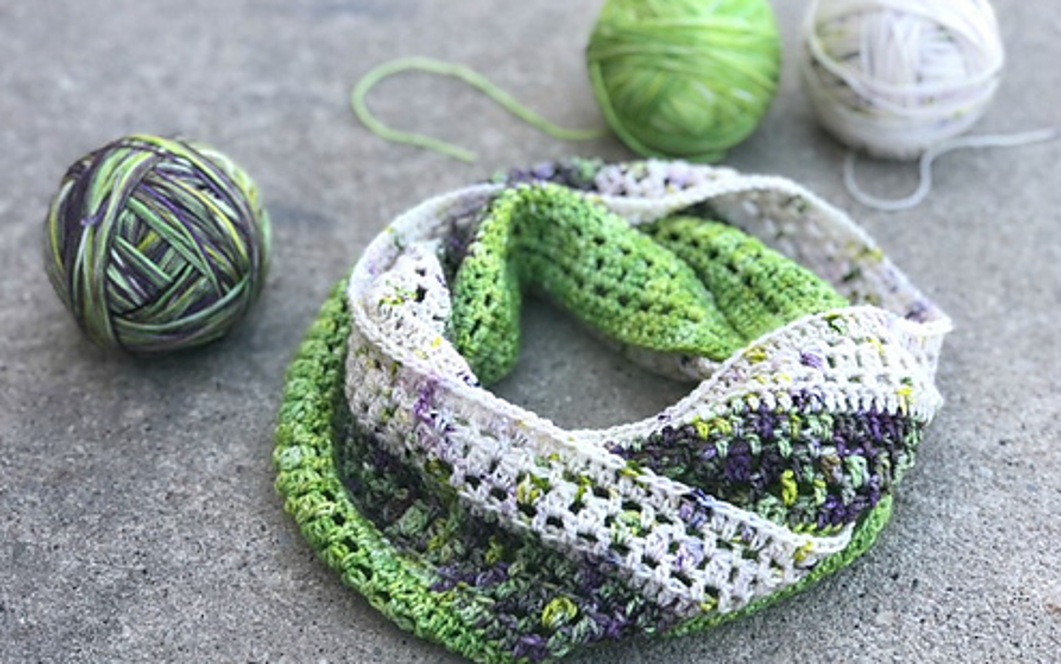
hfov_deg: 33.5
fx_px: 1765
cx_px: 534
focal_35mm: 61
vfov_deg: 21.3
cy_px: 367
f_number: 2.8
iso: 20
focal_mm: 6.6
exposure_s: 1/60
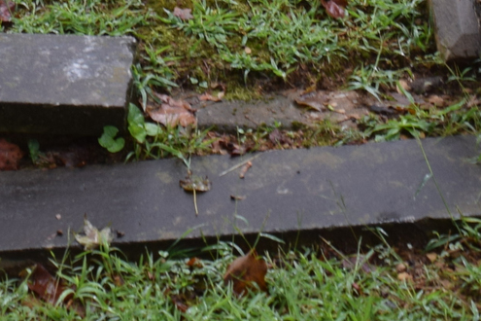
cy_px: -286
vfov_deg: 9.8
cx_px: -118
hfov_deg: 15.0
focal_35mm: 131
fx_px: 1750
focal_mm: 18
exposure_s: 1/125
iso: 200
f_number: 5.6
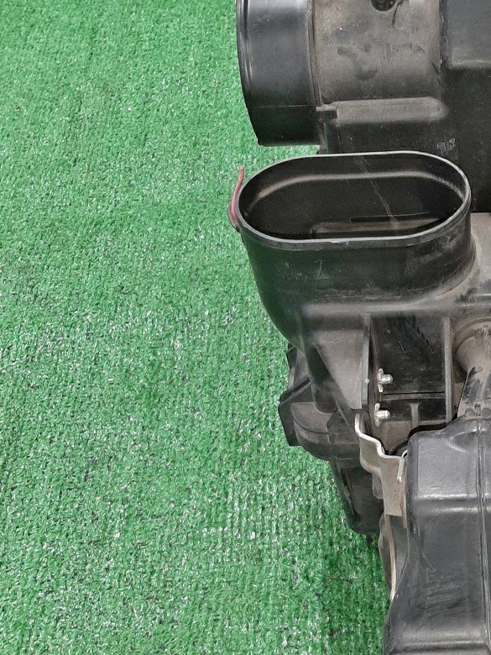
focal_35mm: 48
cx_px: 443
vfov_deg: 39.4
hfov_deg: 29.0
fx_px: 908
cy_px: 414
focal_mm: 3.93
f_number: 1.7
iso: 167
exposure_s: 1/25
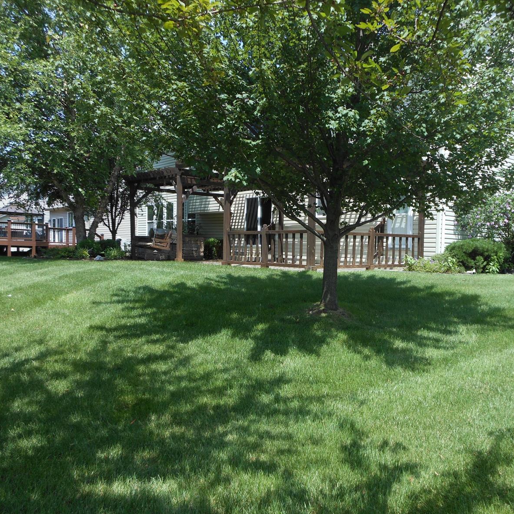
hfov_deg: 53.9
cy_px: 255
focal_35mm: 30
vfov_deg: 54.0
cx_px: 292
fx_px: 504
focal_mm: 4.5
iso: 80
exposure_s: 1/400
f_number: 3.2
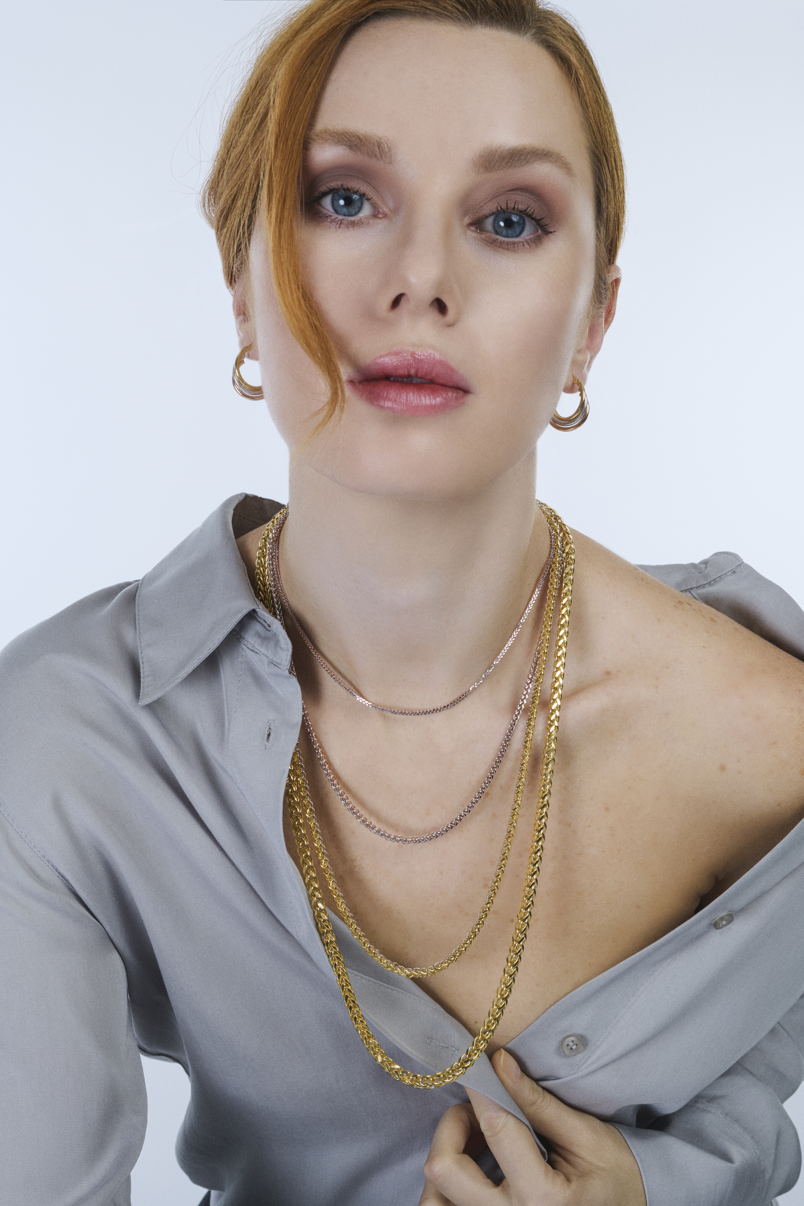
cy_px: 603
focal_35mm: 60
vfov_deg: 33.4
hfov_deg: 22.6
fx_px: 2010
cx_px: 402
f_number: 16
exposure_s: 1/200
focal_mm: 60
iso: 125
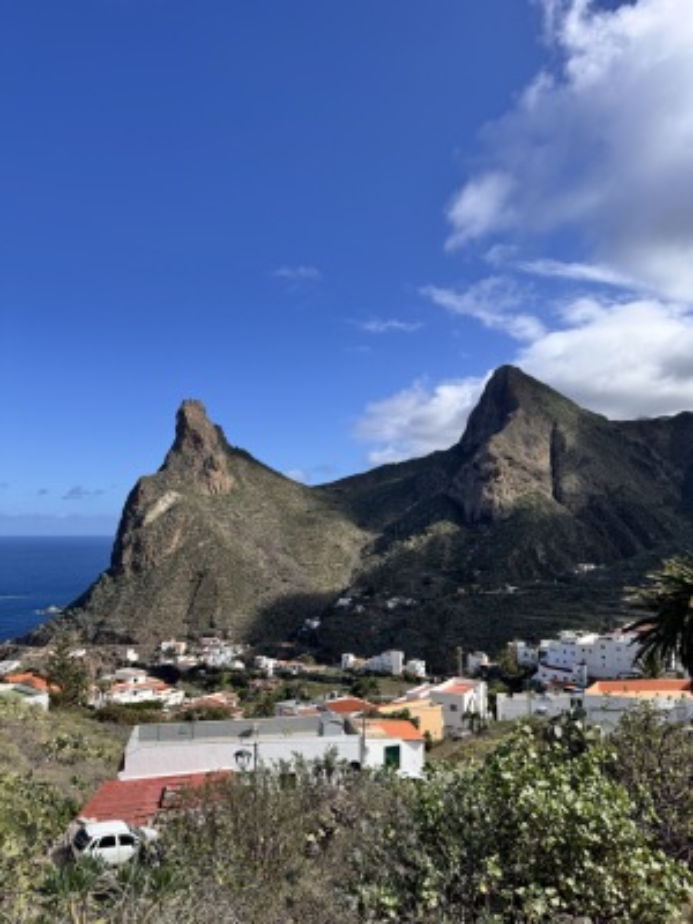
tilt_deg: +5.2
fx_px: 641
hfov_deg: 56.8
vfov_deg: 71.6
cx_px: 346
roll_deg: -0.5
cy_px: 462
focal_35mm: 24
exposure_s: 1/4608
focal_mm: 6.76
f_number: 1.78
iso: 80
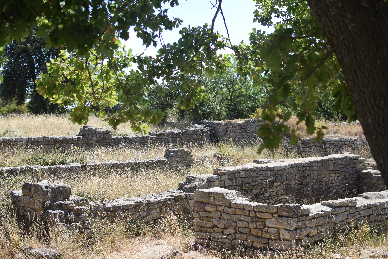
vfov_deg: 25.3
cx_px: 194
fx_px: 577
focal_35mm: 54
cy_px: 131
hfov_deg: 37.2
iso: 200
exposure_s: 1/1600
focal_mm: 35
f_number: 3.2
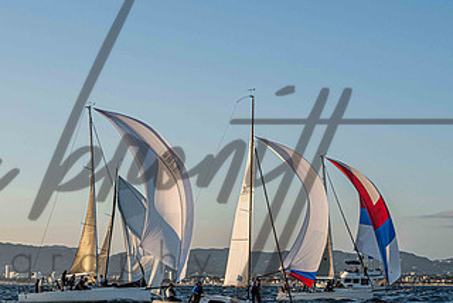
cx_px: 177
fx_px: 1134
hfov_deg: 22.6
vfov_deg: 15.2
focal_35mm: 90
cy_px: 158
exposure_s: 1/1000
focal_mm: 43
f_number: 8
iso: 640
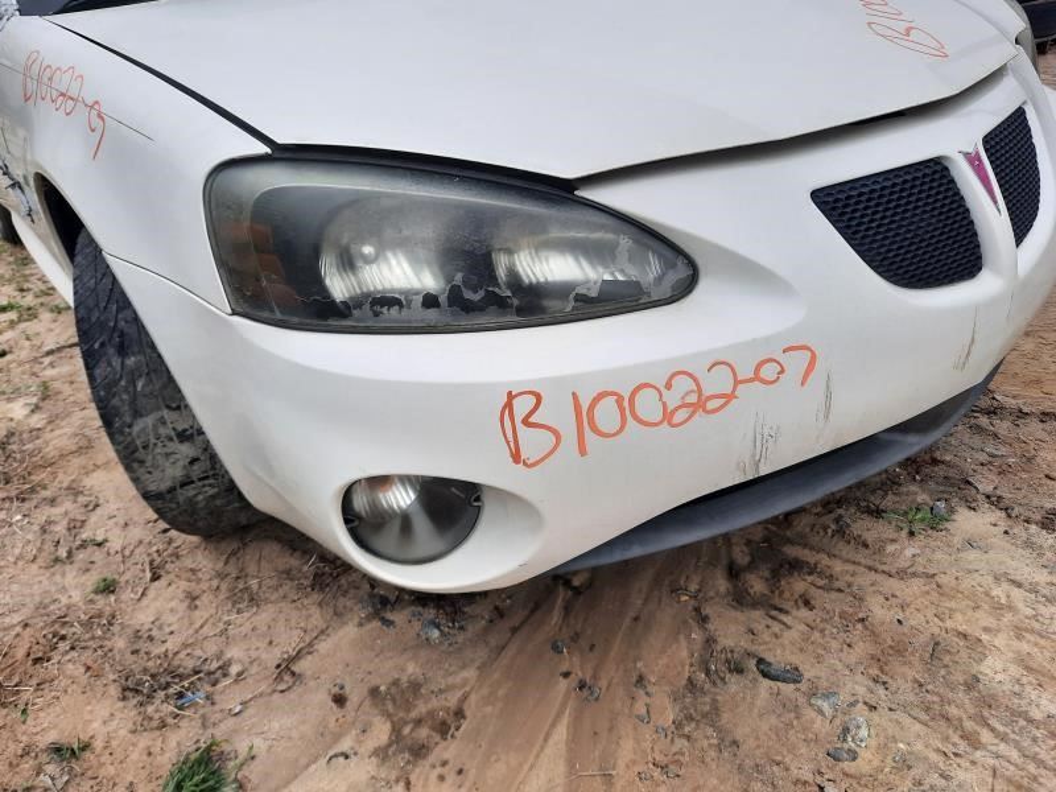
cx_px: 528
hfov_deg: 69.4
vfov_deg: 54.9
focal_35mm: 25
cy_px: 396
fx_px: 763
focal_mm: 4.6
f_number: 2
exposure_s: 1/887
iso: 32
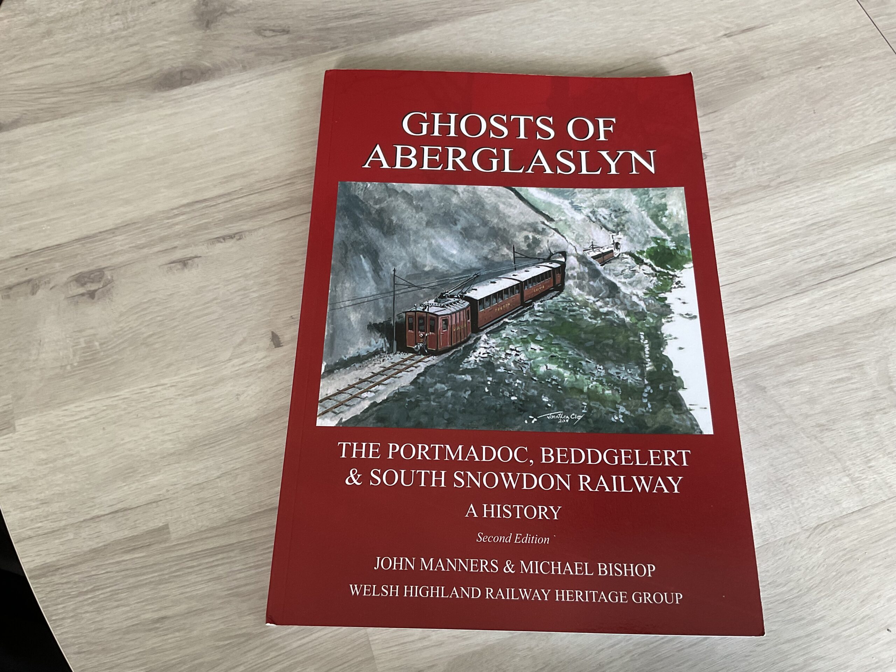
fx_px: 751
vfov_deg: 48.2
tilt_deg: -68.1
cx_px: 448
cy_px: 336
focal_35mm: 29
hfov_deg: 61.7
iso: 50
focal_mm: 3
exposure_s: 1/60
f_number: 1.8
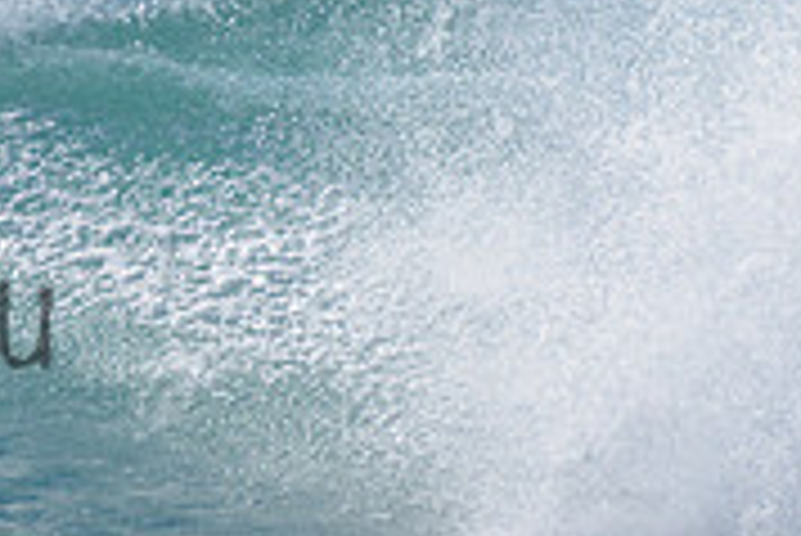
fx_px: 44490
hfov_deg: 1.0
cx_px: -435
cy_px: 68
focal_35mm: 1998
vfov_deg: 0.7
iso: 90
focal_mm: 500
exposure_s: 1/2000
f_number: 5.6
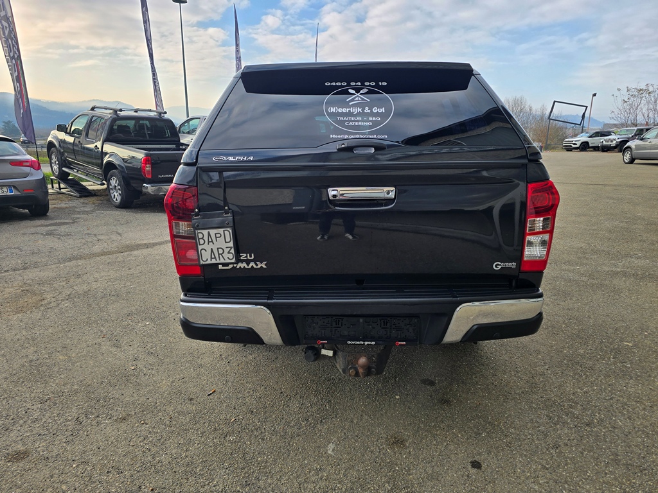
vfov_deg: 58.9
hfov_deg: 73.9
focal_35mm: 23
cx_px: 329
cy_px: 246
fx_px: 437
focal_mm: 6.3
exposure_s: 1/427
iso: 12
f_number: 1.7
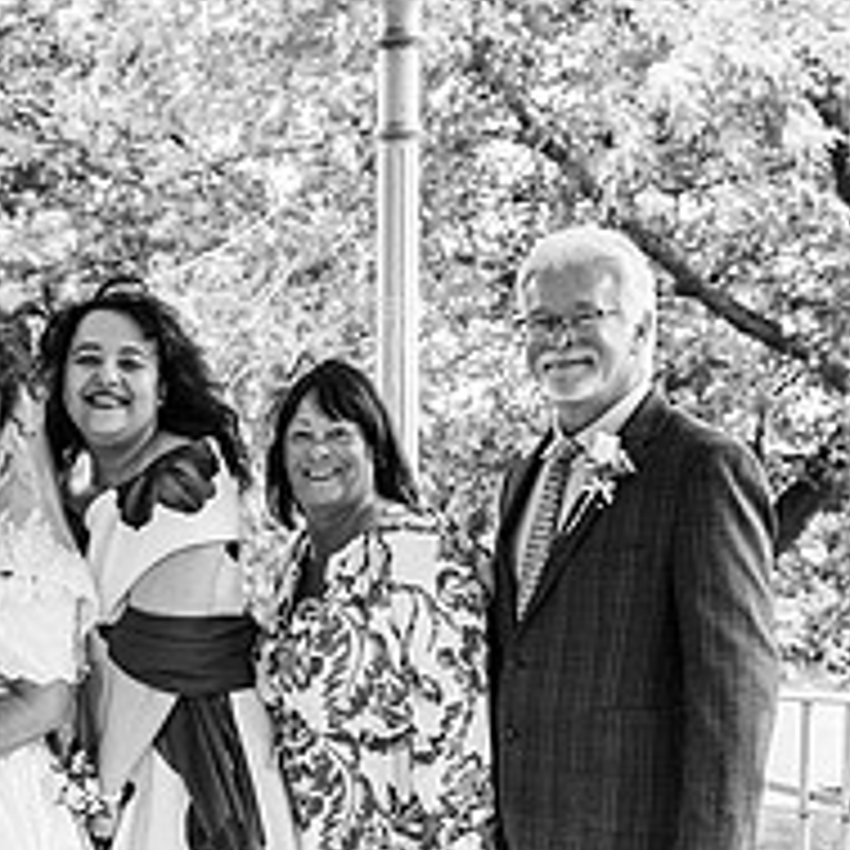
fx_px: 2528
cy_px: 765
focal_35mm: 91
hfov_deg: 18.3
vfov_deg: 18.8
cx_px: -108
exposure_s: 1/200
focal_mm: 35
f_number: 4
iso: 140
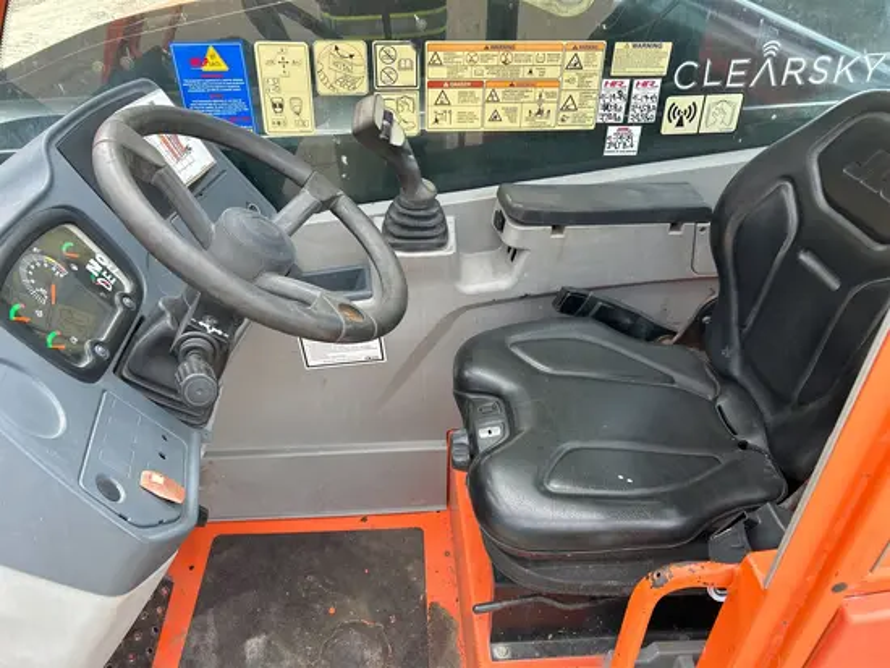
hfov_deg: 67.3
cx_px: 445
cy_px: 334
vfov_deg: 53.1
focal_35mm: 26
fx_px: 669
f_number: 1.5
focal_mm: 5.7
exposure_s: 1/163
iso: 40
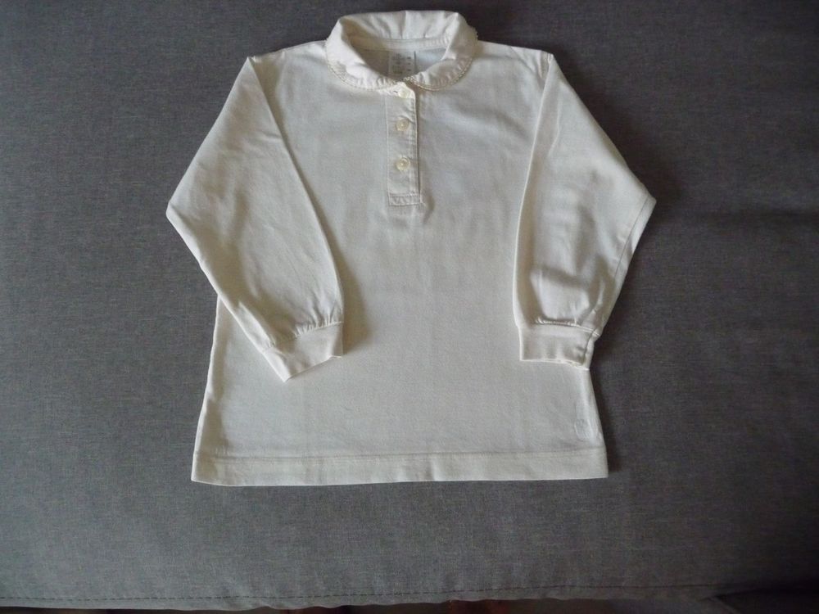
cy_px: 307
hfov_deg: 63.4
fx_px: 662
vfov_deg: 49.7
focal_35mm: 28
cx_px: 410
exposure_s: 1/50
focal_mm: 4.7
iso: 800
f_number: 3.3
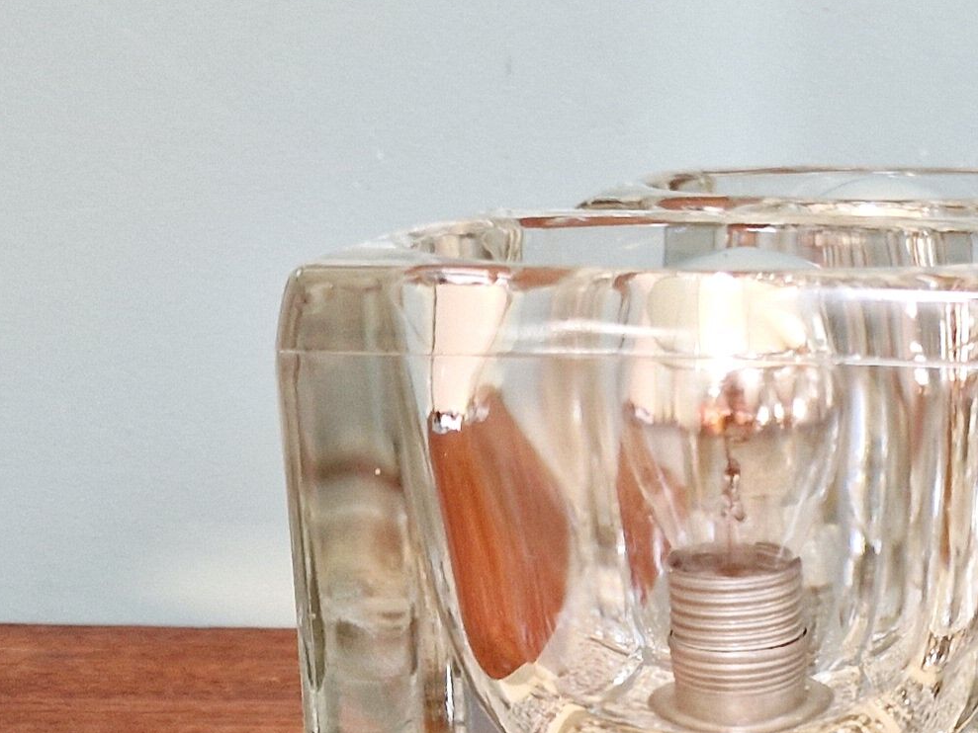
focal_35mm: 93
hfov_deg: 19.4
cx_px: 1287
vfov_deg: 15.7
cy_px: 693
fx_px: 2628
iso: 160
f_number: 1.8
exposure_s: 1/100
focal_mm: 5.4
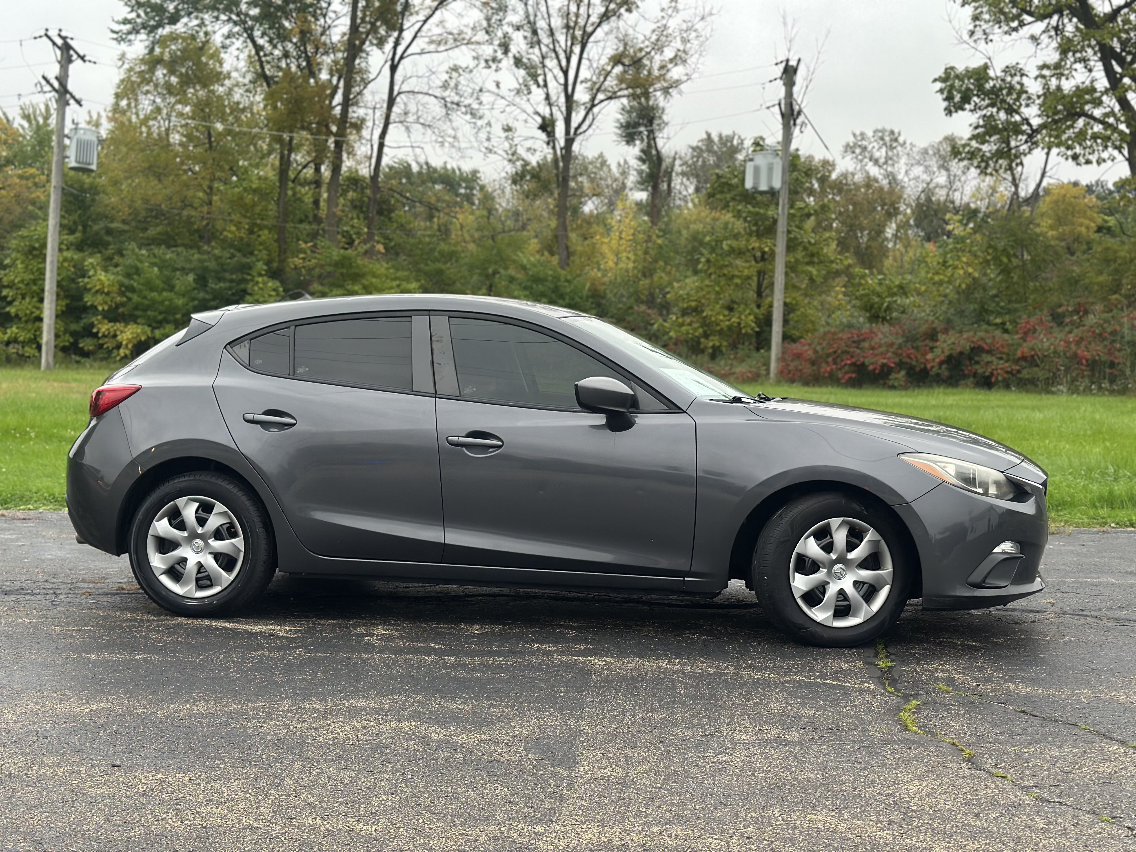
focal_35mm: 48
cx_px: 568
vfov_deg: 30.3
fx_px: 1575
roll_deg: -1.4
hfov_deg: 39.7
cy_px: 426
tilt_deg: -1.9
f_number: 1.78
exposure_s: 1/60
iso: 250
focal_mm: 6.86
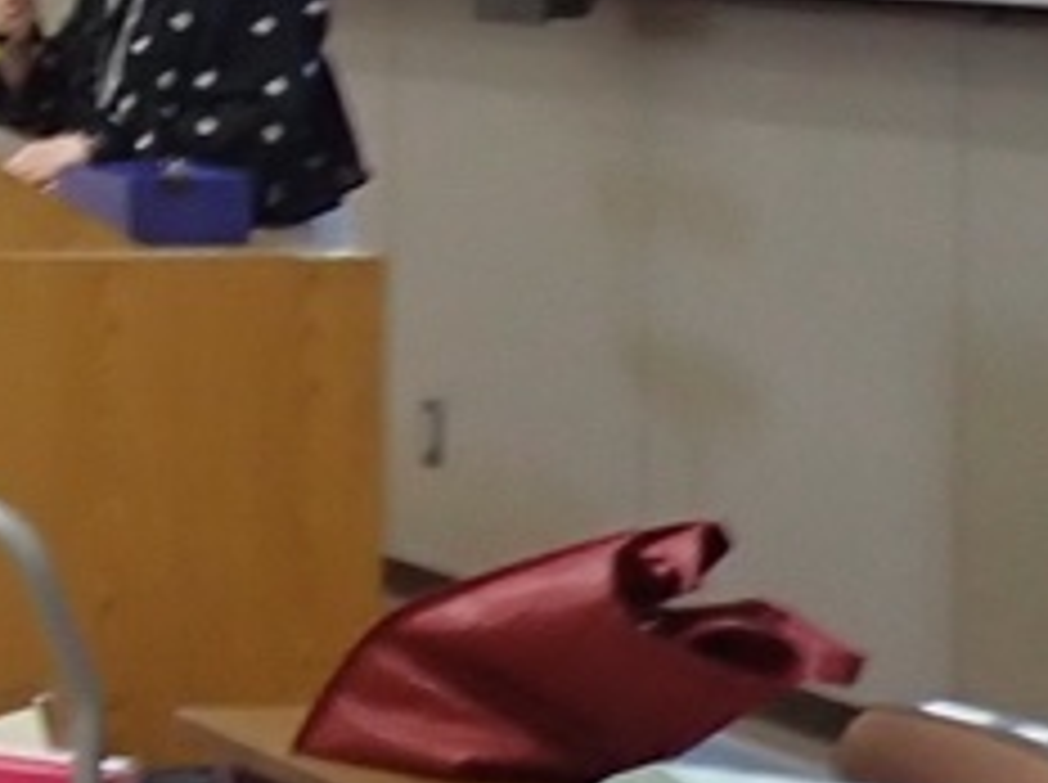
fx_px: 5199
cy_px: -9
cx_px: -1646
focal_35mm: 172
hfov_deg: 9.8
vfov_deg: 8.6
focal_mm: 4.5
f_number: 2
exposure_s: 1/40
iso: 200
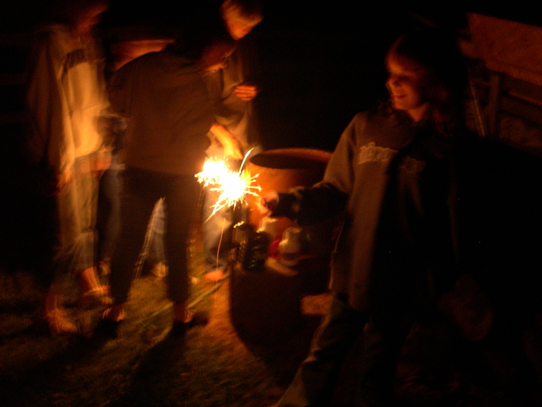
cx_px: 271
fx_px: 595
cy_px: 204
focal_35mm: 38
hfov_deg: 49.0
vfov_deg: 37.7
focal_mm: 8
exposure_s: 1/2.9
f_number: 2.8
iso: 400
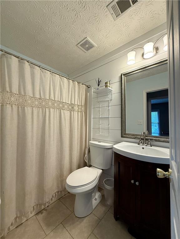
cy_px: 120
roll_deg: -0.3
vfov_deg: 102.1
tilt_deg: +2.5
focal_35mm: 14
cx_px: 90
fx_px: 97
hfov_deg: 85.7
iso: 250
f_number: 2.2
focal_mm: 2.22
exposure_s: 1/120
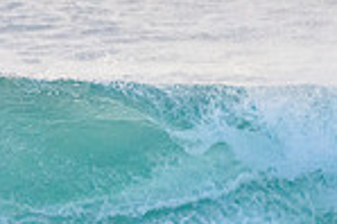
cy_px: 185
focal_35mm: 2386
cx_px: -135
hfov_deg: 0.9
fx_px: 22311
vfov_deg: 0.6
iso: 1600
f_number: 5.6
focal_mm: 500
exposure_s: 1/2000
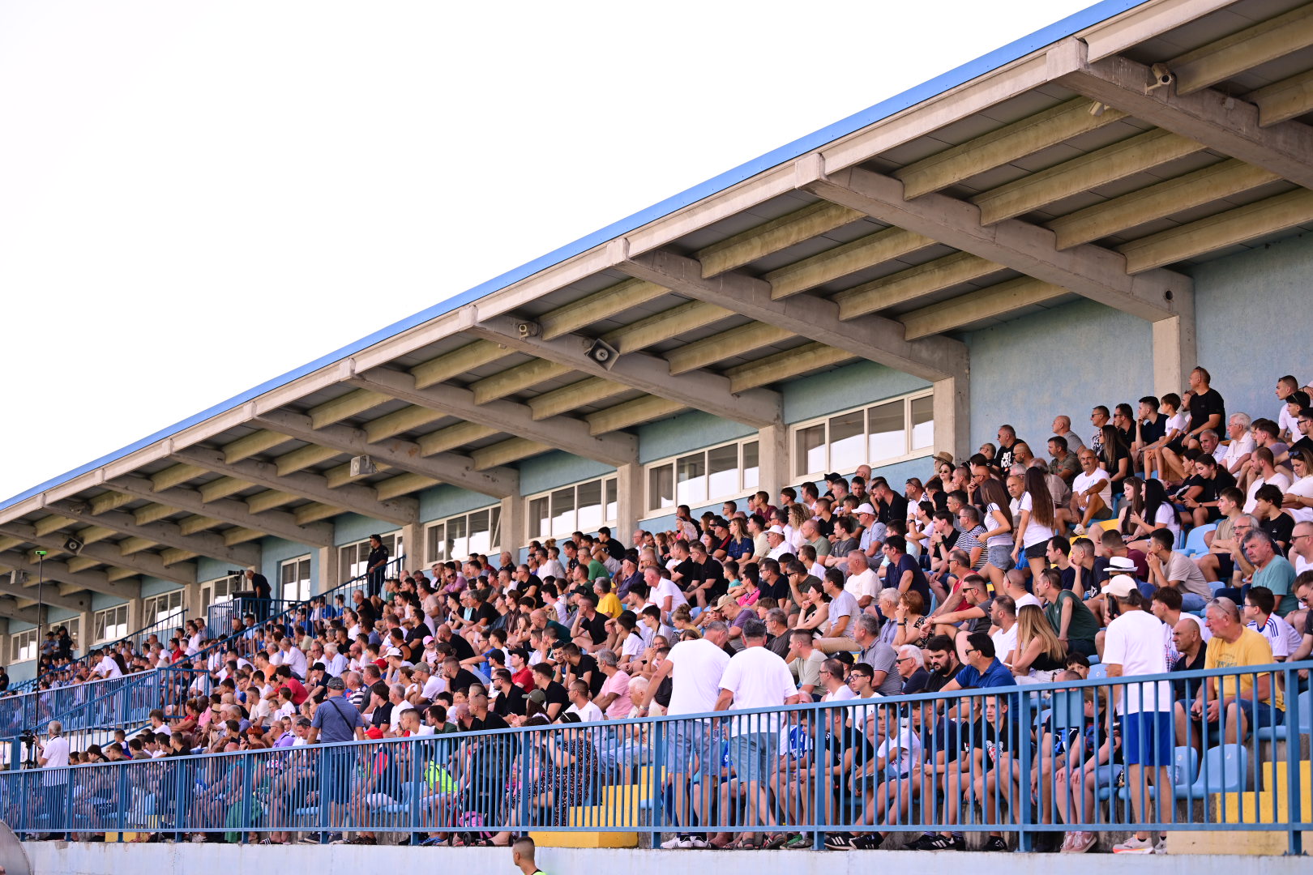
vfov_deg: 19.5
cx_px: 656
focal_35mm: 70
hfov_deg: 28.8
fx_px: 2553
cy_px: 438
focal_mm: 70
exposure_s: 1/800
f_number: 2.8
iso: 320
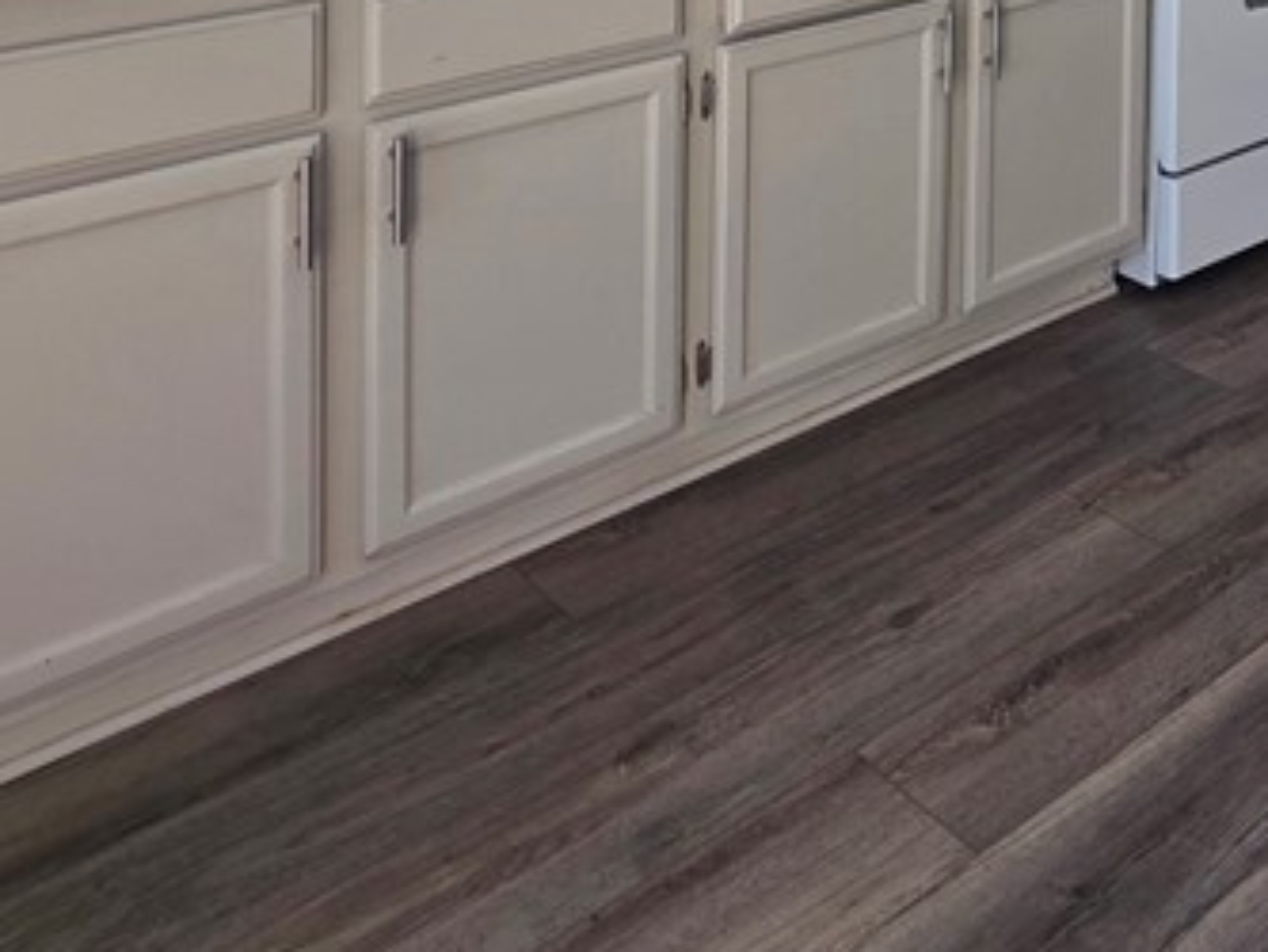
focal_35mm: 40
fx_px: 1466
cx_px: 1432
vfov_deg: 28.2
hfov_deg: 38.0
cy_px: -347
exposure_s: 1/120
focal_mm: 2.2
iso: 32
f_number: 1.9
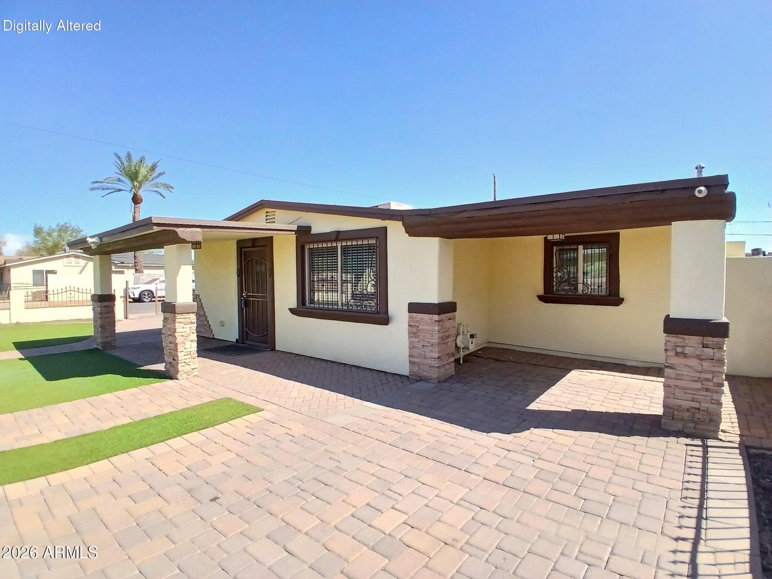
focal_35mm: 17
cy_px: 290
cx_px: 386
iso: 50
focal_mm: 1.4
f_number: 2.2
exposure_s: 1/666
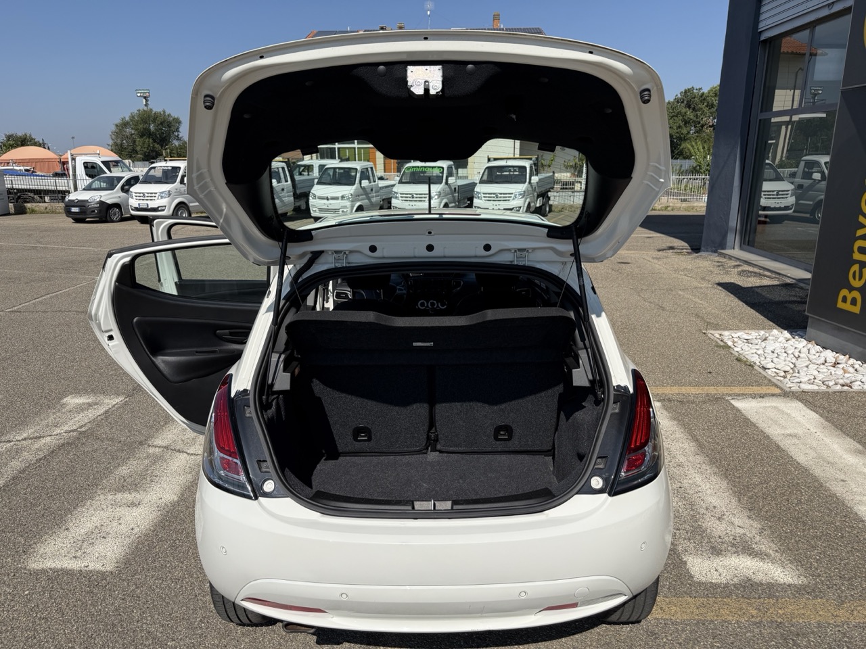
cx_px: 433
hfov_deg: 71.6
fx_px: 600
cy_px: 324
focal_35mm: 24
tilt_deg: -15.6
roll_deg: +0.5
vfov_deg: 56.8
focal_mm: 6.76
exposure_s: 1/6711
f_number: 1.78
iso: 80
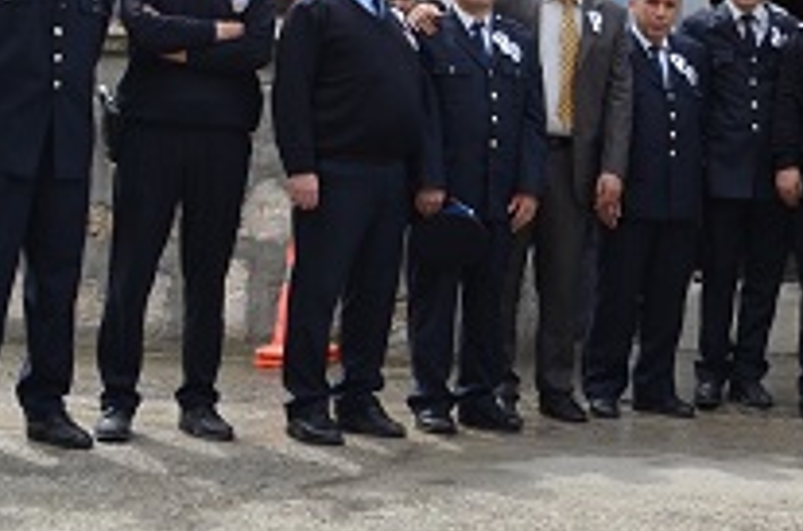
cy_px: -23
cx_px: 881
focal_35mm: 94
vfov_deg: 14.2
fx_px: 2092
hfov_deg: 20.7
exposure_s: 1/250
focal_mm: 20
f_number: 8
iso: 200
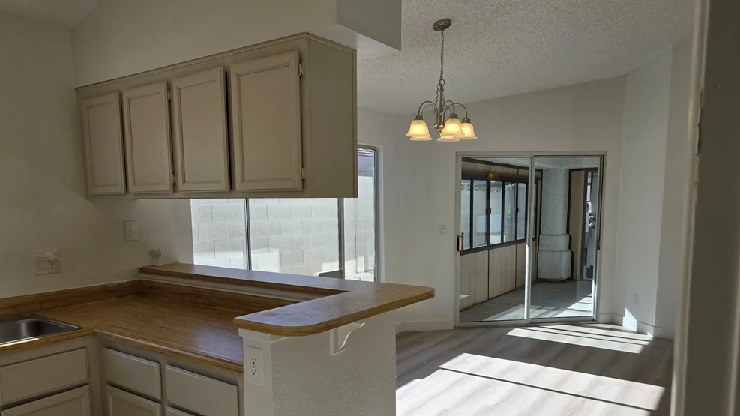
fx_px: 510
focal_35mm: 26
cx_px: 363
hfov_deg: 71.9
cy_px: 266
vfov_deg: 43.9
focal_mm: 5.4
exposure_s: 1/2921
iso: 80
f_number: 1.8
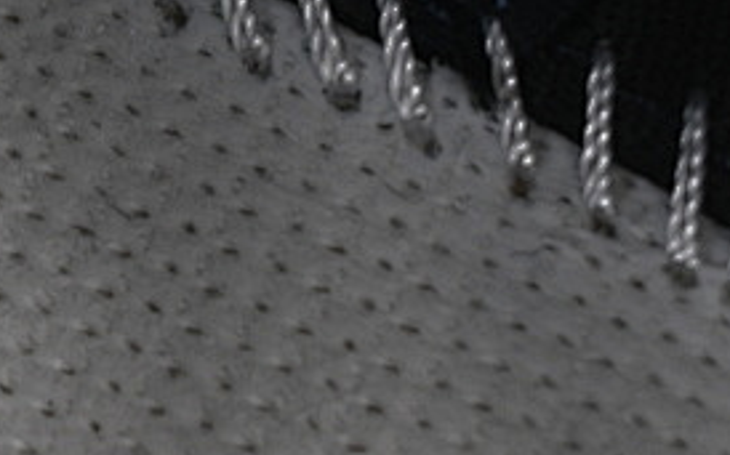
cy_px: 186
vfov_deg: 4.4
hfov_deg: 6.9
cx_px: -306
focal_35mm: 301
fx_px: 5986
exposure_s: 1/60
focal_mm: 50
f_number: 6.3
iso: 160
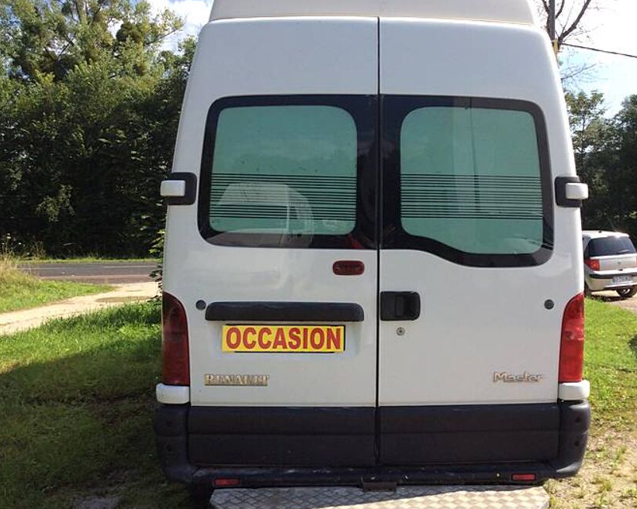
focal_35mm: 38
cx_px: 379
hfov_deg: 47.7
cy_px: 244
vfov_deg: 39.2
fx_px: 716
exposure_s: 1/986
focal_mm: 3.3
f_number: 2.4
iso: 32
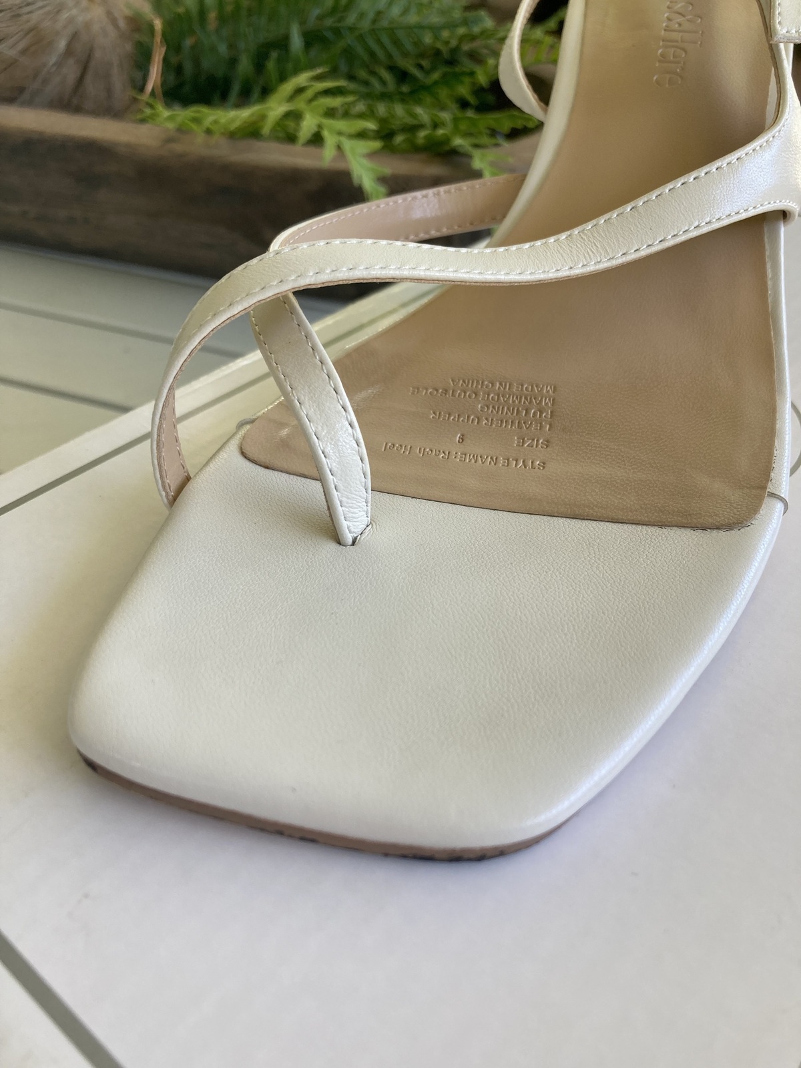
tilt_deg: -39.5
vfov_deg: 63.4
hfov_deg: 49.7
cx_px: 400
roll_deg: -3.0
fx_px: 864
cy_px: 534
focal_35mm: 28
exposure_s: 1/121
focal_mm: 3.99
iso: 25
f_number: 1.8
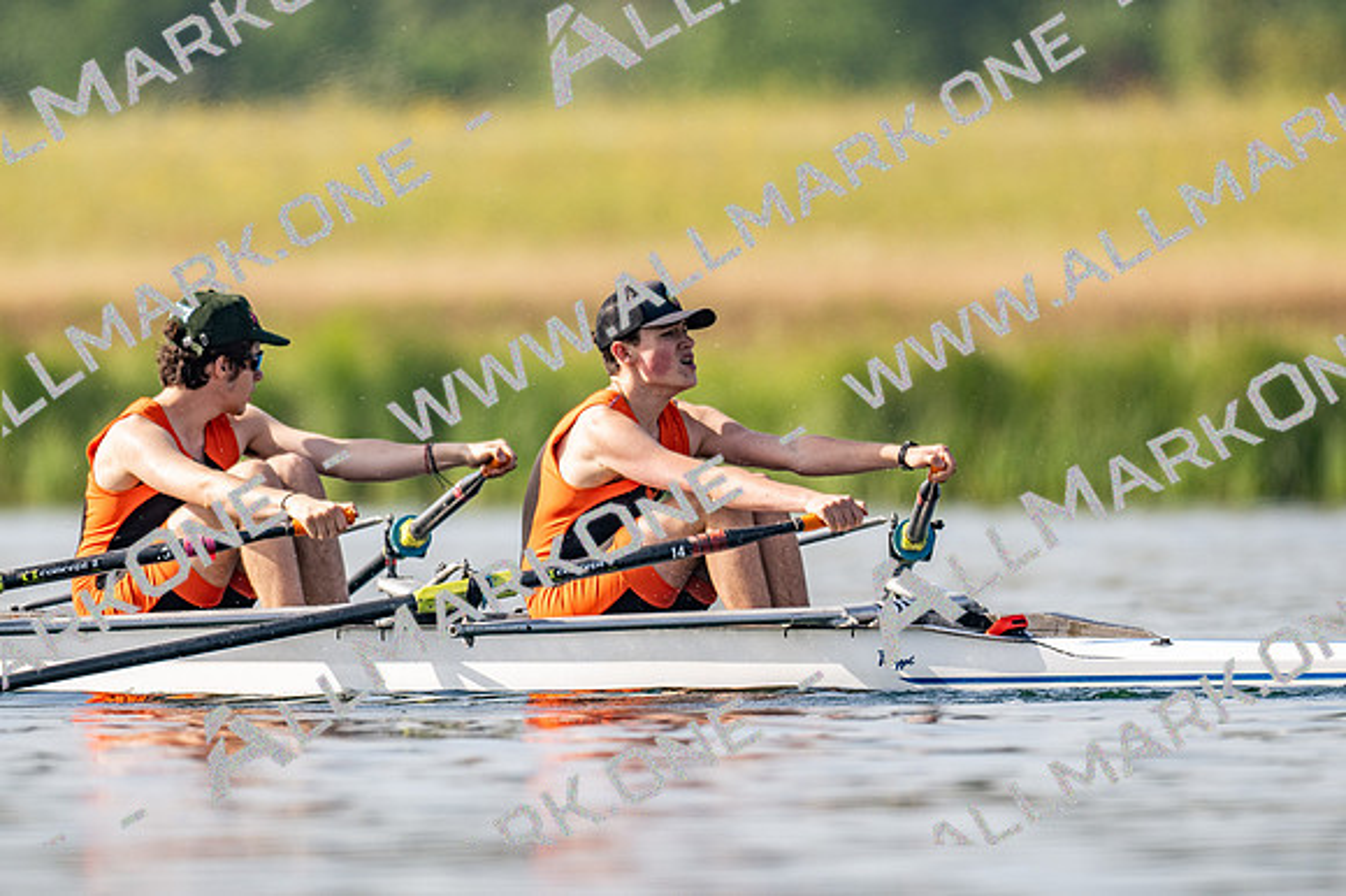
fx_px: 33630
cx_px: 673
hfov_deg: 2.3
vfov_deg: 1.5
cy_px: 448
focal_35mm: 900
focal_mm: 600
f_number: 4
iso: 180
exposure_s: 1/2500
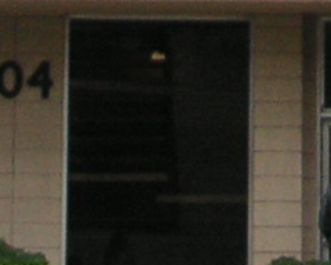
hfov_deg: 6.3
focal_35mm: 308
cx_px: 295
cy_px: -520
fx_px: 3017
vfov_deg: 4.8
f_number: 2.8
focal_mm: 6.1
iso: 50
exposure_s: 1/350
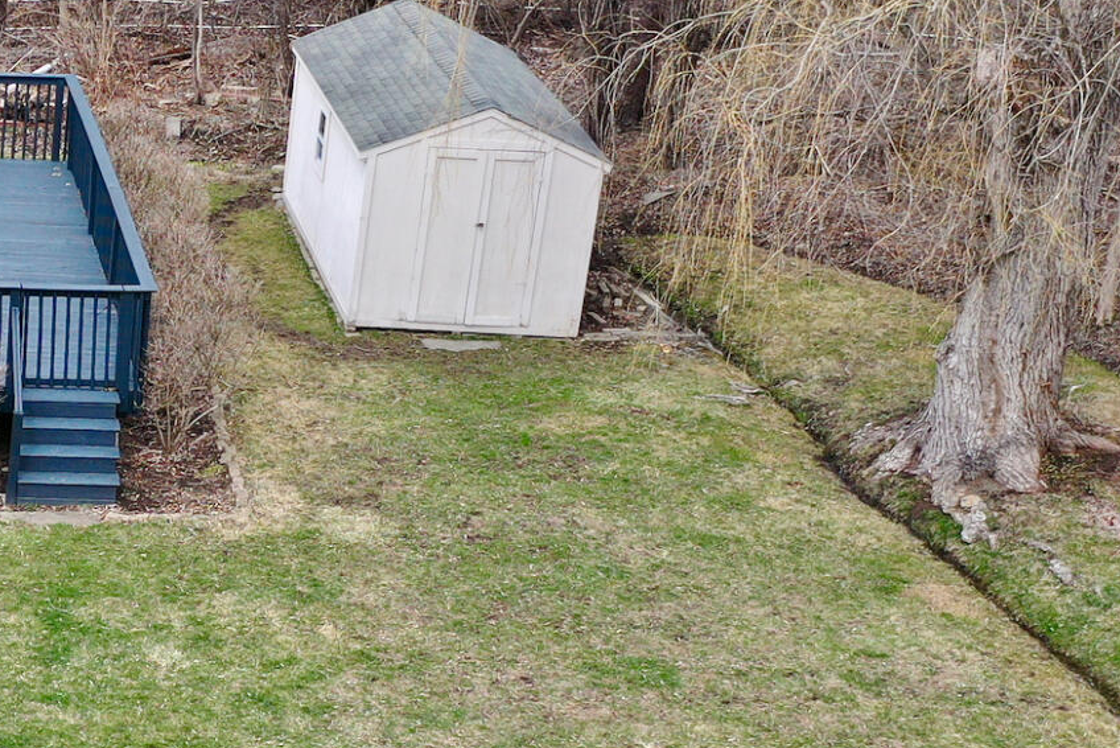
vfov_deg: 13.8
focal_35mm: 99
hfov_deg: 19.6
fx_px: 3081
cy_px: 566
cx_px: -139
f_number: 3.2
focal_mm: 10.26
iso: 100
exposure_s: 1/40
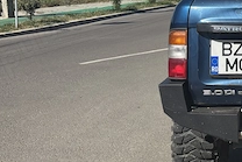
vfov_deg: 17.3
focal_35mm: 78
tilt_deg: -4.8
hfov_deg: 23.0
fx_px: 525
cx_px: 318
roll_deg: -1.0
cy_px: 27
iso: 50
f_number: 1.6
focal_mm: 5.96
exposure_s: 1/3534
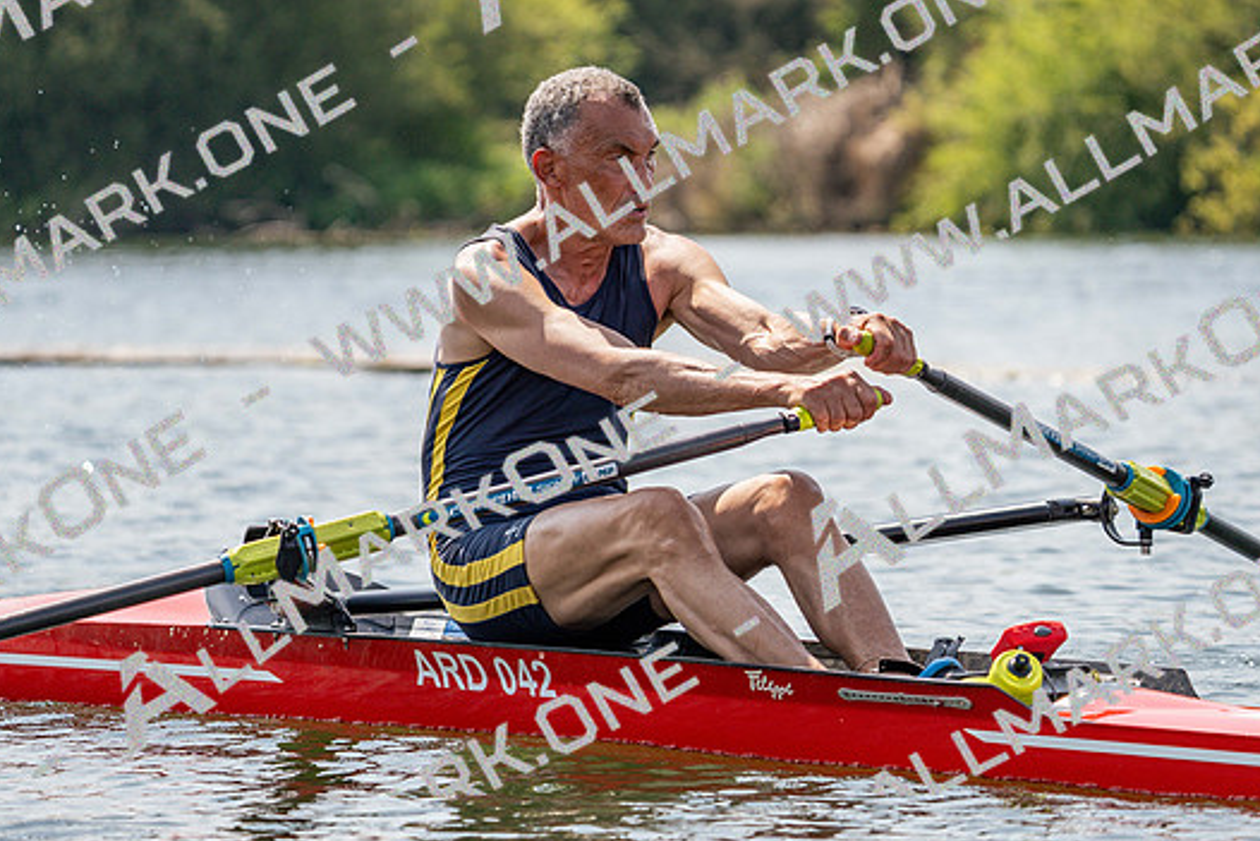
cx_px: 606
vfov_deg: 5.6
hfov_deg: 8.4
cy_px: 385
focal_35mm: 246
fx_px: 8612
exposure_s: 1/1600
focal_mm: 223
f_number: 5.6
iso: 250
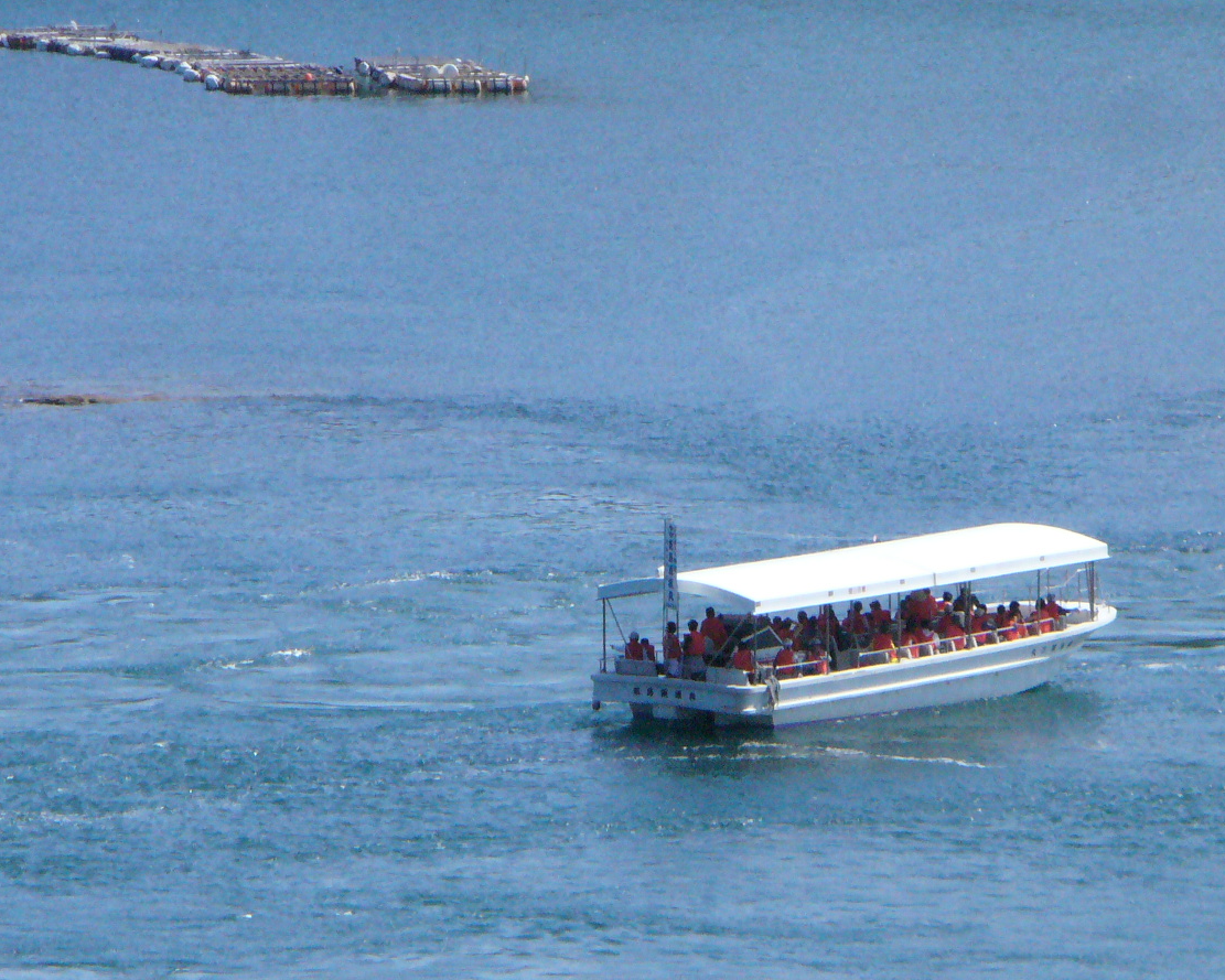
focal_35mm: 312
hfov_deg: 6.2
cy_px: 636
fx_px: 11313
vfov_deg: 5.0
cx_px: 719
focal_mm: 36.6
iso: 400
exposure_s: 1/640
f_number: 9
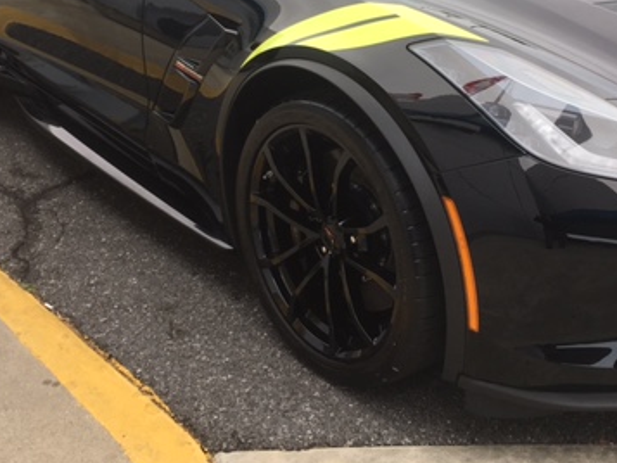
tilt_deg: -19.7
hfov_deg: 36.7
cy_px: 83
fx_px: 927
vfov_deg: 27.4
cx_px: 351
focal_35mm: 52
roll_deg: +1.7
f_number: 2.2
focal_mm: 4.15
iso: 25
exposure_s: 1/304
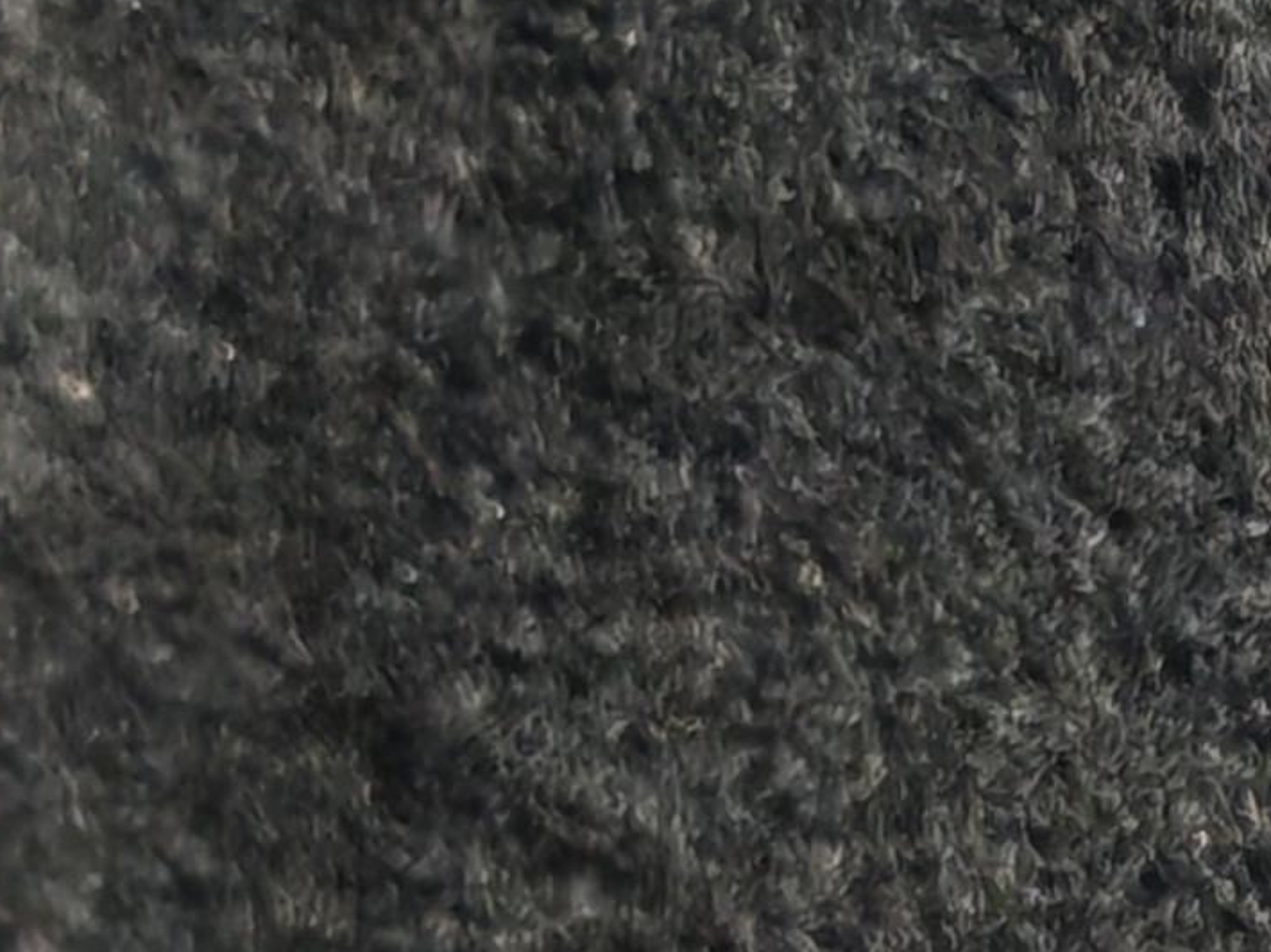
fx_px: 7414
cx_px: 2358
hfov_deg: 9.3
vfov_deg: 7.2
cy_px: 1415
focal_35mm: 202
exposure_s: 1/20
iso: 5000
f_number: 1.9
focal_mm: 6.12
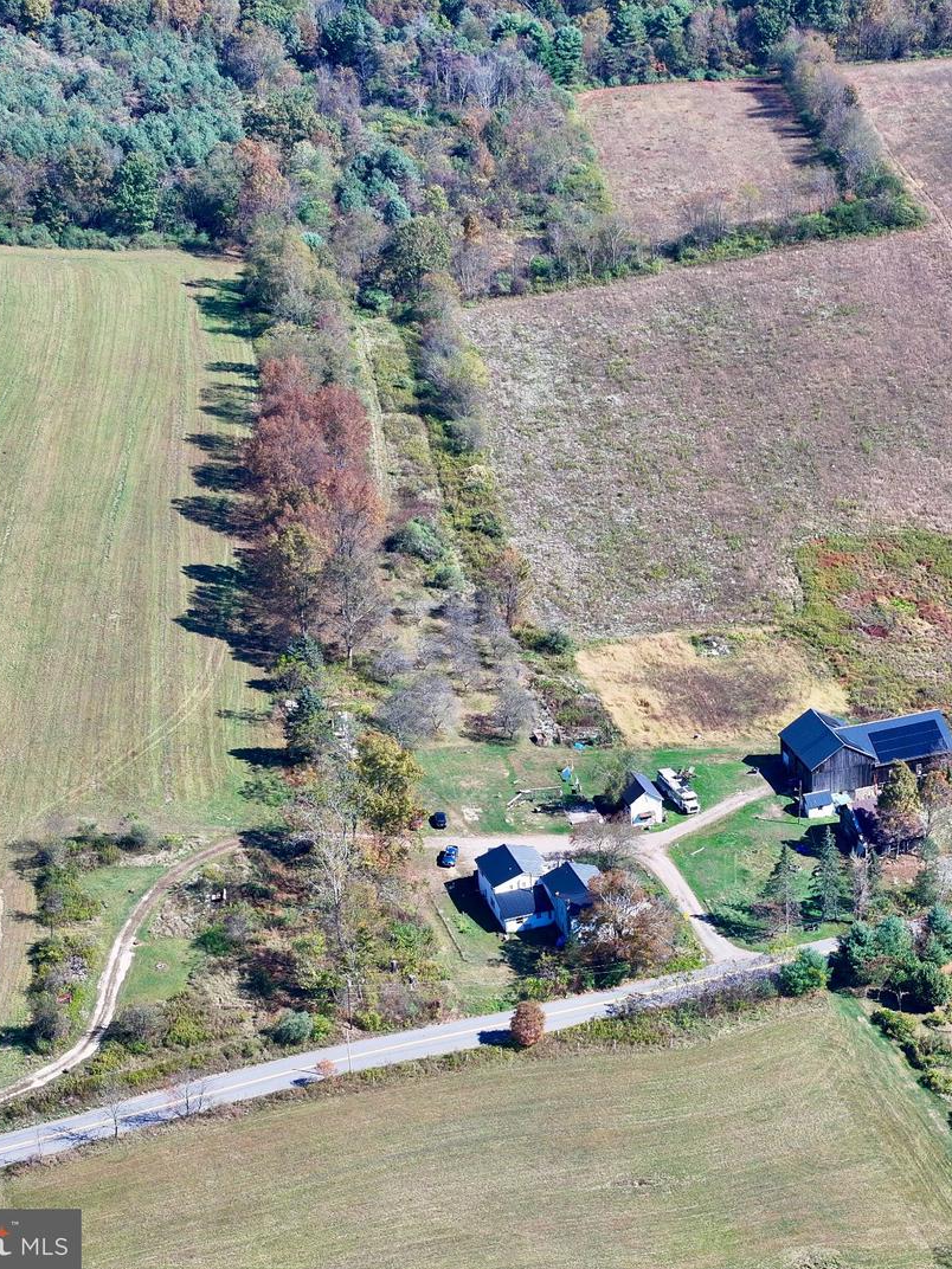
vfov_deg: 20.9
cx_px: 726
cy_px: 638
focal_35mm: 94
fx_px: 3447
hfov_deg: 15.6
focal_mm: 19.35
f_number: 2.8
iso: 100
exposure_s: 1/500
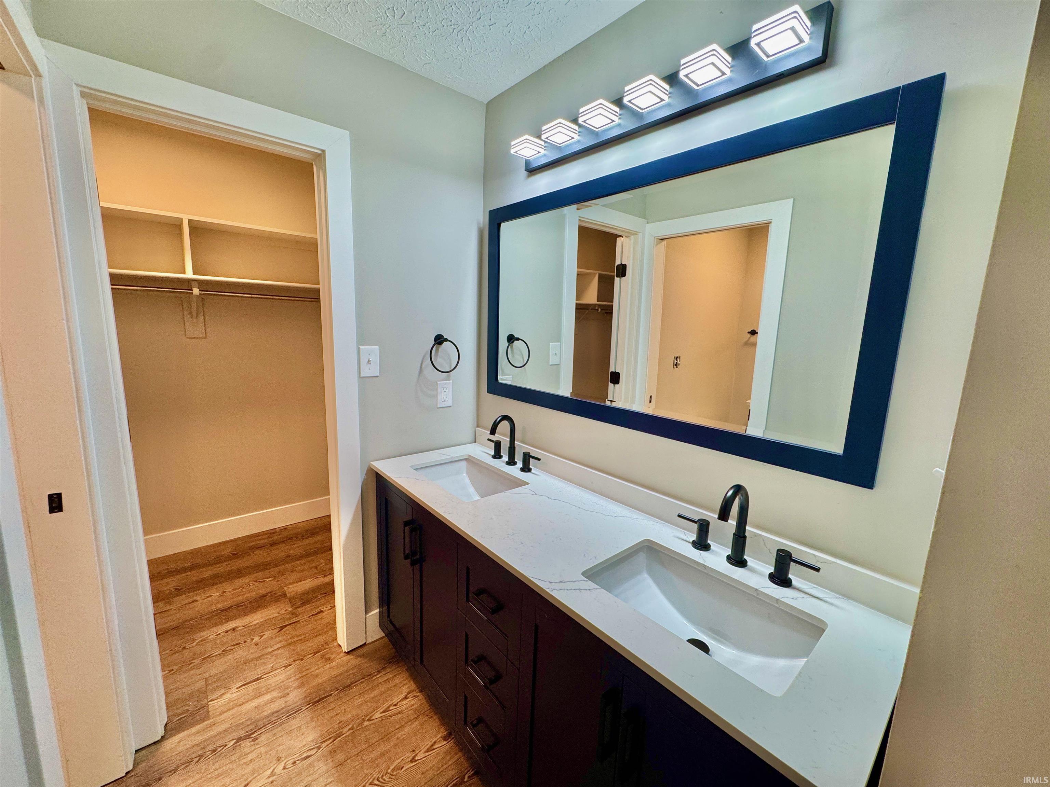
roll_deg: -2.5
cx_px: 525
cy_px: 394
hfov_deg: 102.1
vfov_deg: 85.7
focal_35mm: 14
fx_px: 425
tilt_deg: -10.1
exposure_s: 1/120
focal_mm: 2.22
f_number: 2.2
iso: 160
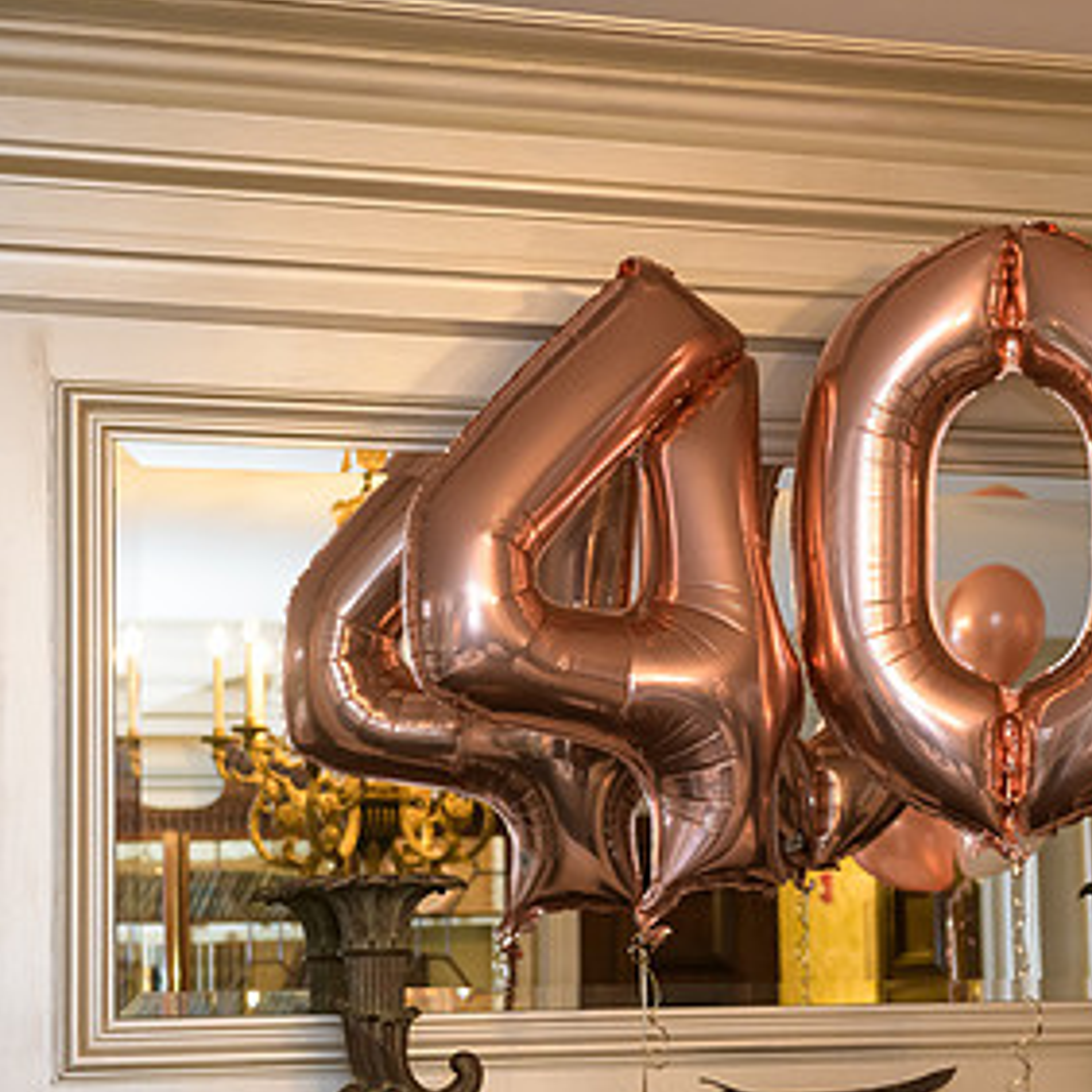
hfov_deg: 18.9
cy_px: 742
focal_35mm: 91
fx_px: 3248
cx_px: 840
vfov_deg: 19.0
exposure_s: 1/125
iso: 1600
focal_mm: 52
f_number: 3.2
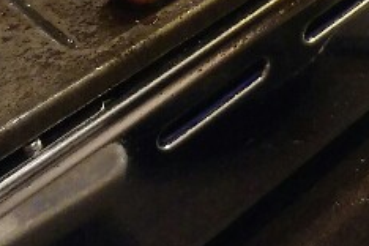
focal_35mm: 87
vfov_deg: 15.1
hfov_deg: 23.1
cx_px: 288
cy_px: -63
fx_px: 892
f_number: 2.2
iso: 500
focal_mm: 4
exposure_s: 1/15
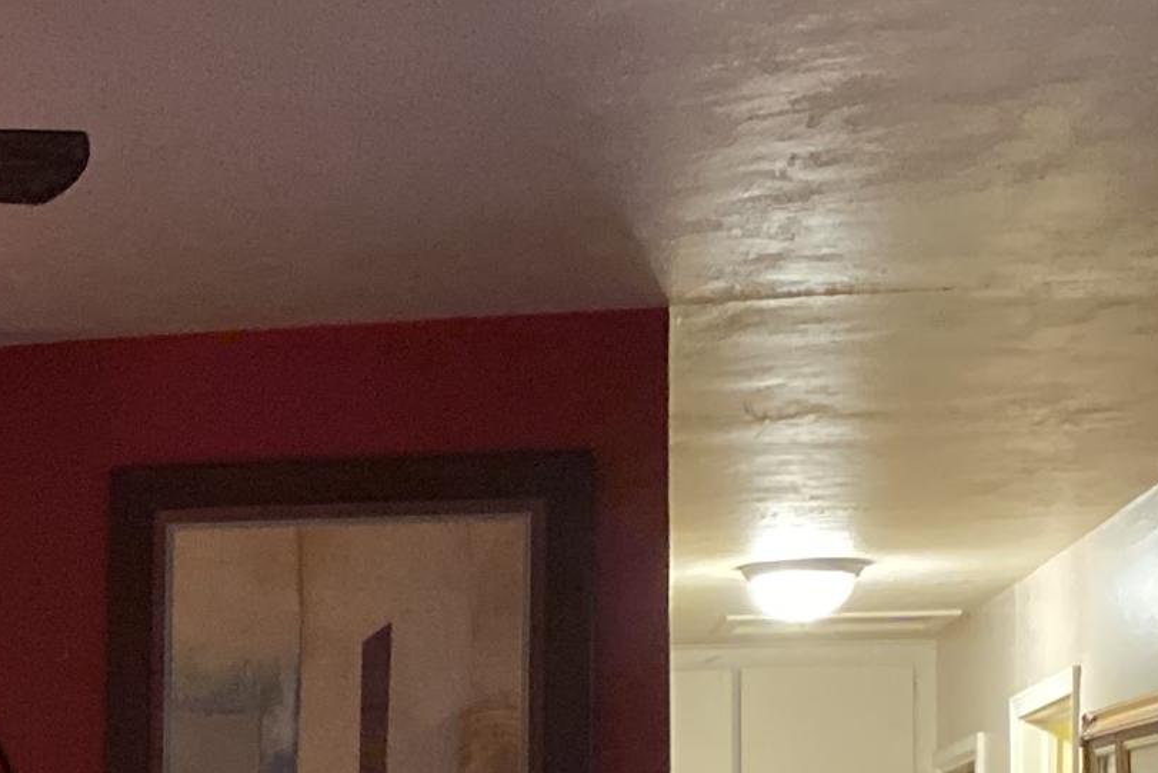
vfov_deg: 13.2
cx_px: -637
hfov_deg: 18.0
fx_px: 3217
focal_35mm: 100
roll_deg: -0.6
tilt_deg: -1.9
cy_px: 989
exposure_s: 1/30
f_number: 1.8
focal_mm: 4.25
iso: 800
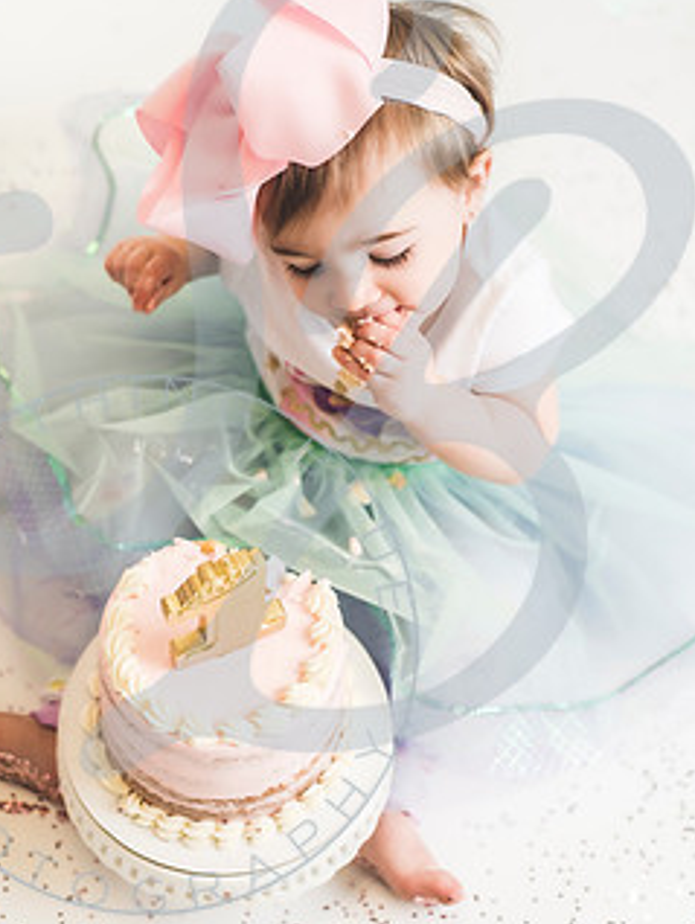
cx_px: 279
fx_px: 1818
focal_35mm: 68
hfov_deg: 21.6
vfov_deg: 28.5
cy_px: 424
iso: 200
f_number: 2.8
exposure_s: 1/160
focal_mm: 50
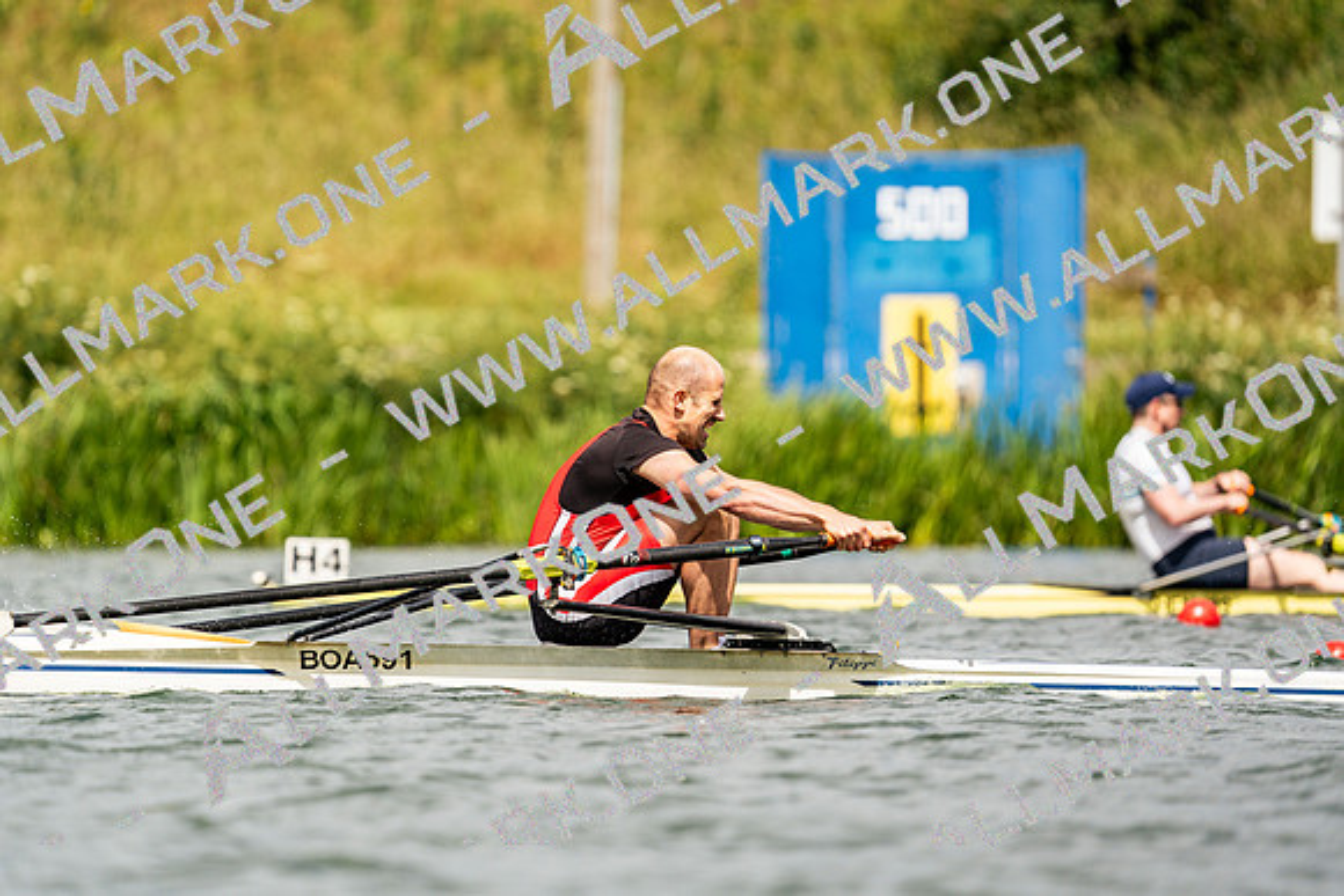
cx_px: 672
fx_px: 18259
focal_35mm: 489
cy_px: 448
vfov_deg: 2.8
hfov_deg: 4.2
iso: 200
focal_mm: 489
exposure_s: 1/2000
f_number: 6.3
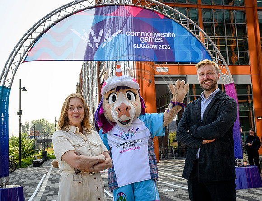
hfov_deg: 42.6
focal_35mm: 44
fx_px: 335
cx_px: 151
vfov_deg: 33.4
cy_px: 100
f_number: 8
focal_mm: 40
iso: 500
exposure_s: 1/500
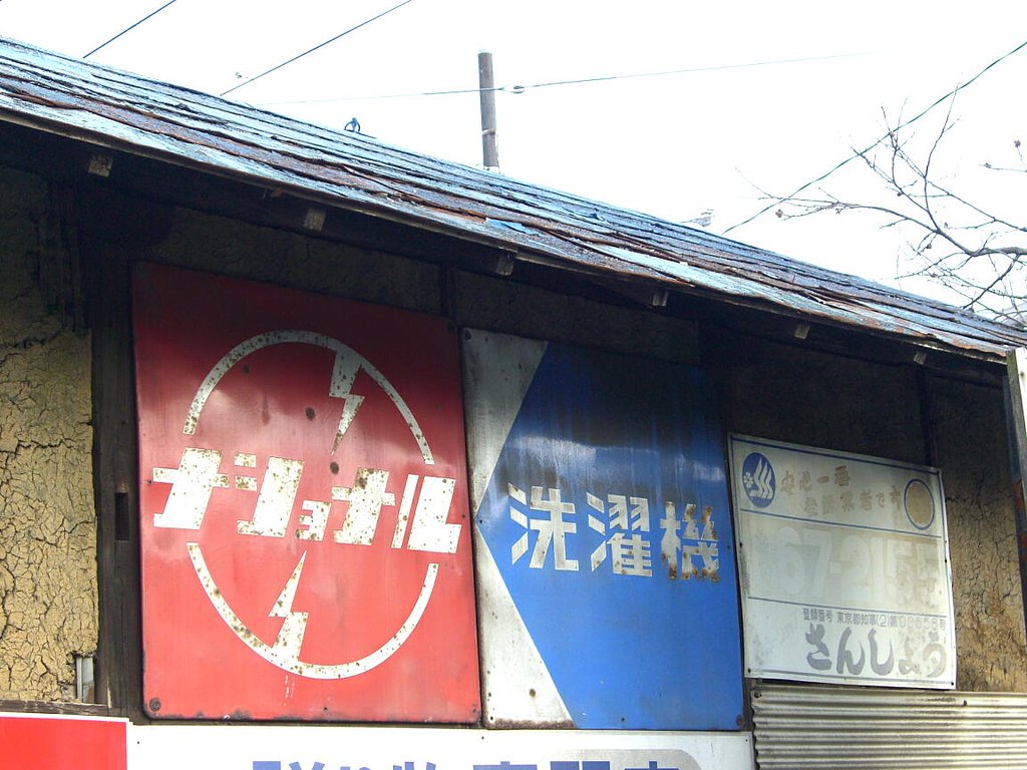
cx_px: 514
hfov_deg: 25.0
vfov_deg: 18.9
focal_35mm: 78
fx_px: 2314
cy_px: 385
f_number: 4.3
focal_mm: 16.3
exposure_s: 1/125
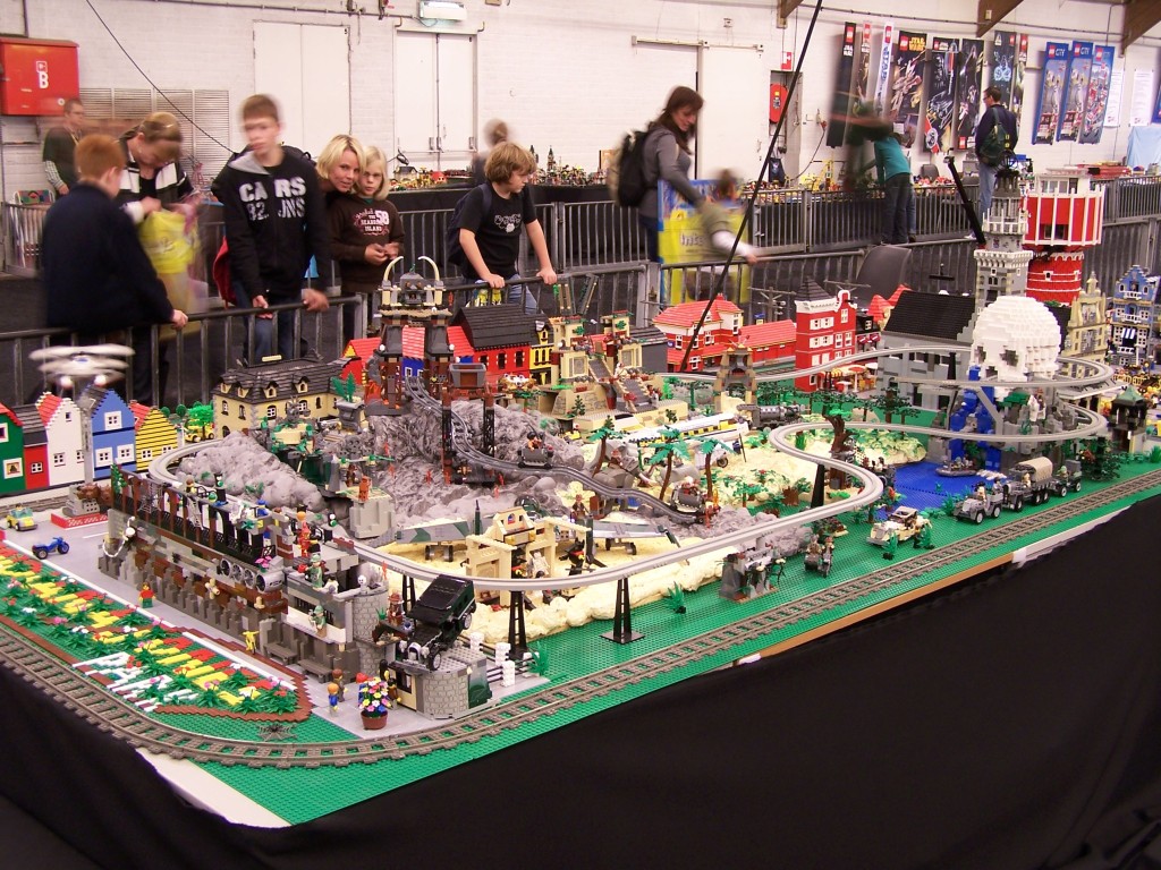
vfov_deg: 36.0
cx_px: 580
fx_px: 1342
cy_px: 435
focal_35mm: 40
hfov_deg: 46.8
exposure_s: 1/2
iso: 80
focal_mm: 6.7
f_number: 2.8
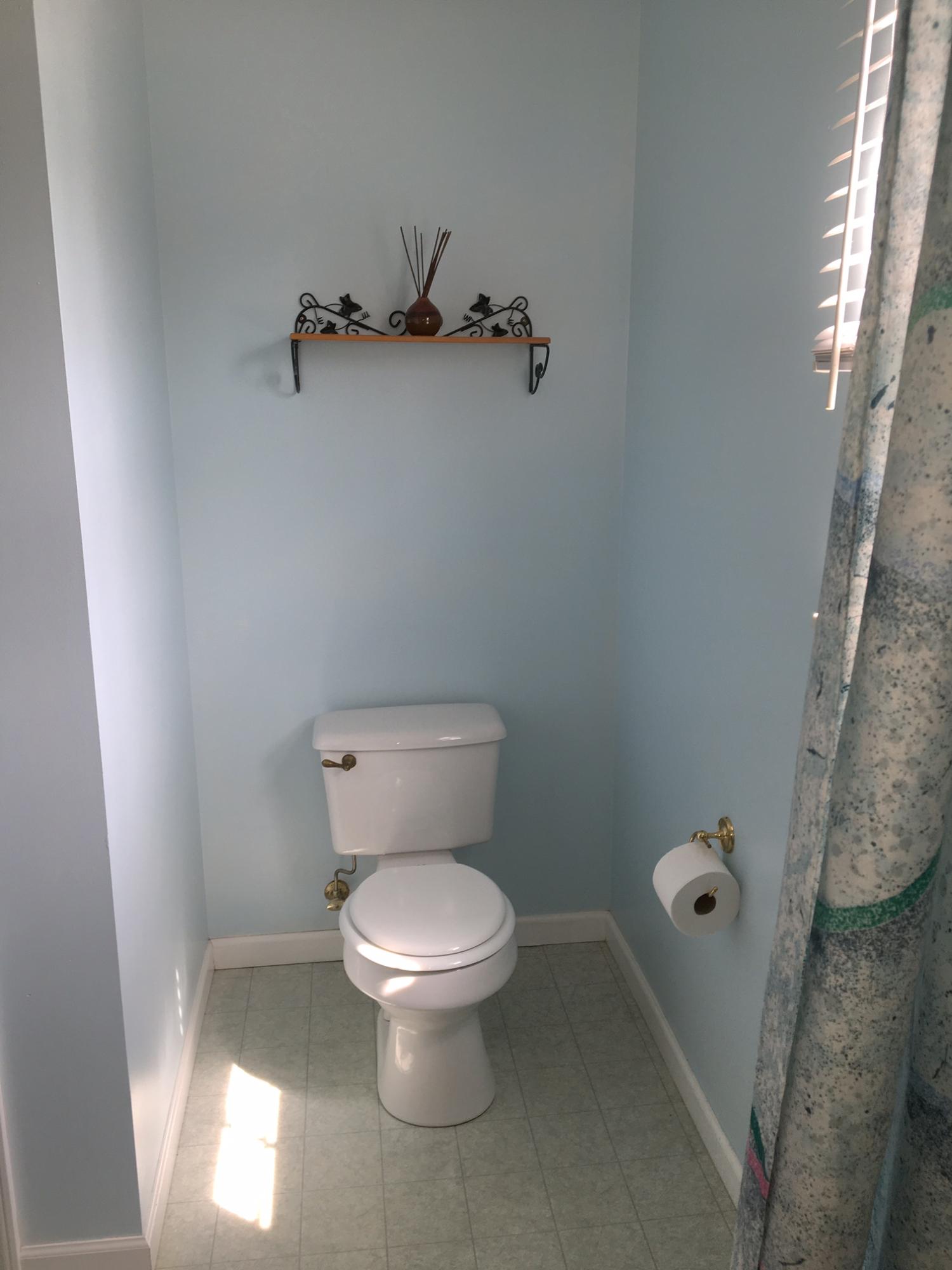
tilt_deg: -13.0
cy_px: 635
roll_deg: -0.4
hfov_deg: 48.2
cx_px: 476
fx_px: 1063
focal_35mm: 29
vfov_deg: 61.7
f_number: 2.2
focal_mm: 4.15
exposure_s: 1/49
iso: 25
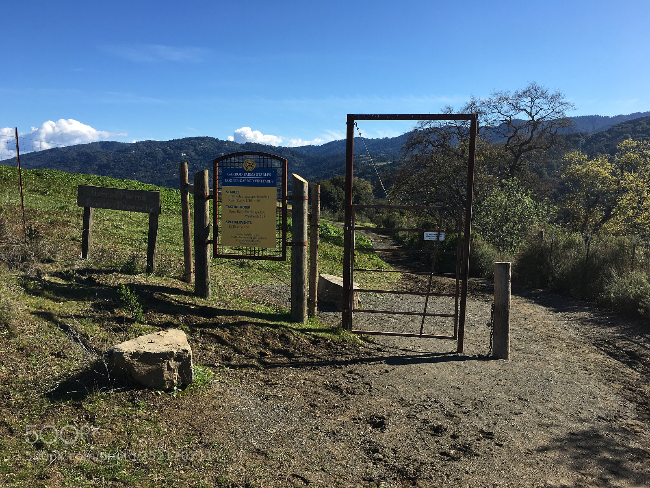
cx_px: 325
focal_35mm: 29
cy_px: 244
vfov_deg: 48.2
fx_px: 545
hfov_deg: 61.7
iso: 25
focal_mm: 4.15
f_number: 2.2
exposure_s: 1/1399
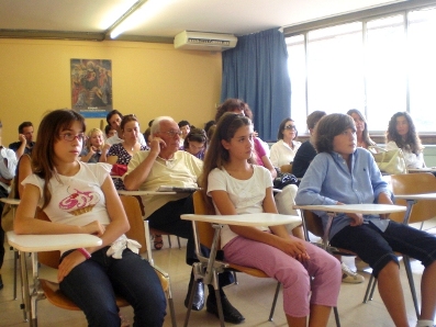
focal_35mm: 38
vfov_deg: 37.7
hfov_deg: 49.0
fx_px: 479
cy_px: 164
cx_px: 218
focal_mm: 6.3
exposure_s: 1/40
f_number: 3.1
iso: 200
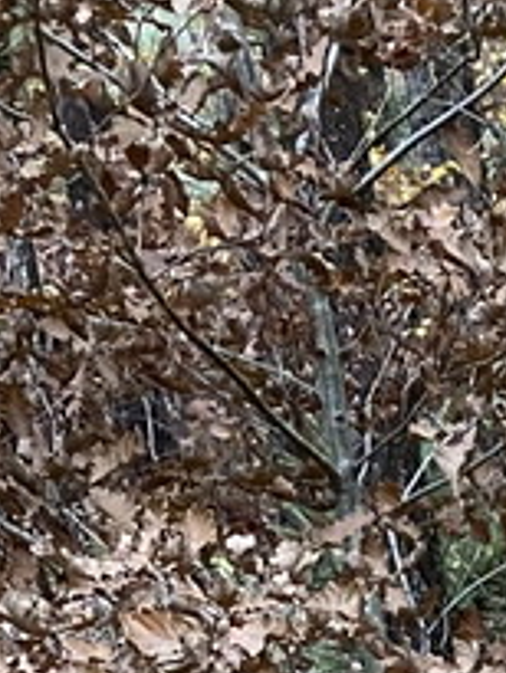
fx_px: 3154
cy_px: 1980
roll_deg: +2.5
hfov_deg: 8.0
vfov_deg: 9.6
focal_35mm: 162
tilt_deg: -25.4
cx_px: 1492
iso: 125
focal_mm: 4.25
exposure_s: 1/95
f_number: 1.8
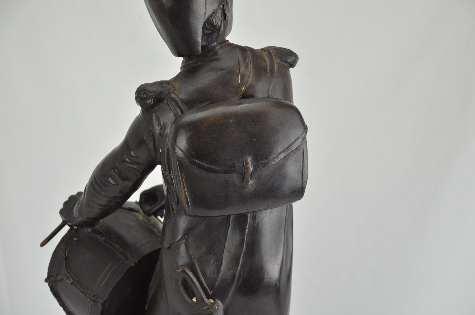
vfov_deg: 15.6
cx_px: 238
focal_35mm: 87
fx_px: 1146
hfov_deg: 23.4
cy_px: 158
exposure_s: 1/200
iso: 800
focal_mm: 58
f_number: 5
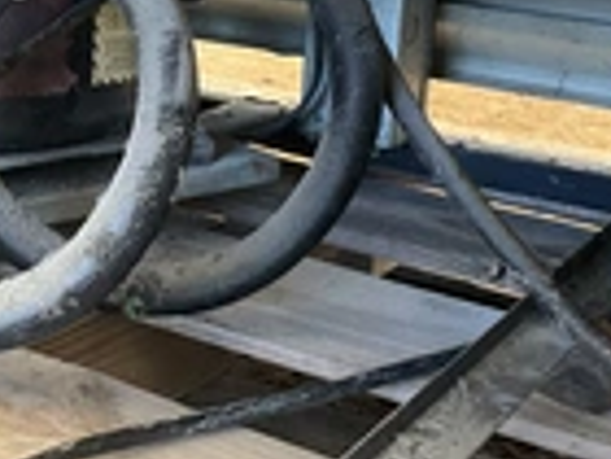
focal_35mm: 83
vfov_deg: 17.7
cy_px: 153
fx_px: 1465
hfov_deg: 23.2
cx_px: 118
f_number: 1.8
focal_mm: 3
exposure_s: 1/73
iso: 64
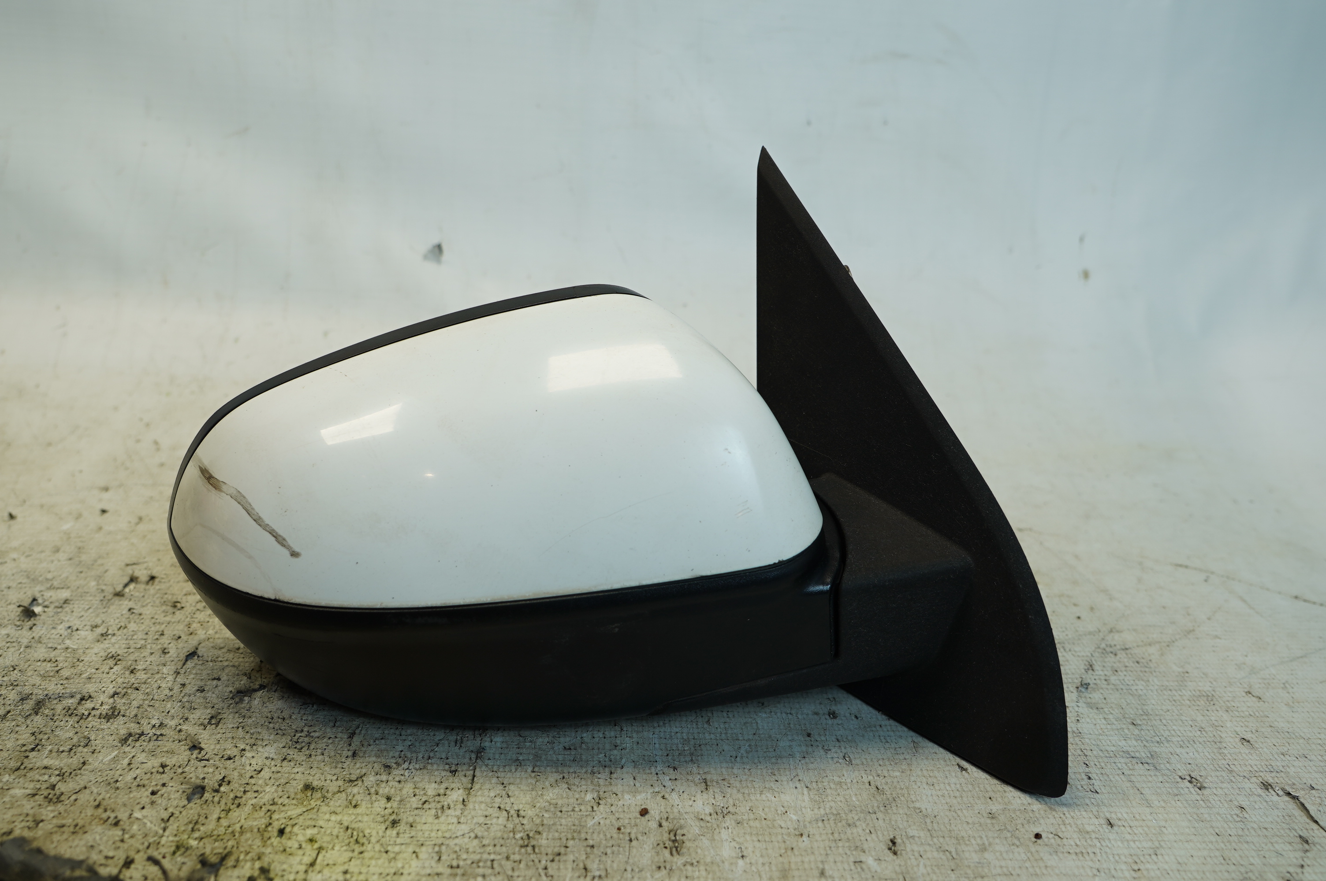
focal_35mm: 28
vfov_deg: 46.3
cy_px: 440
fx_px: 1030
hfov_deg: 65.5
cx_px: 663
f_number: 4
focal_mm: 19
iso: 125
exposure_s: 1/60
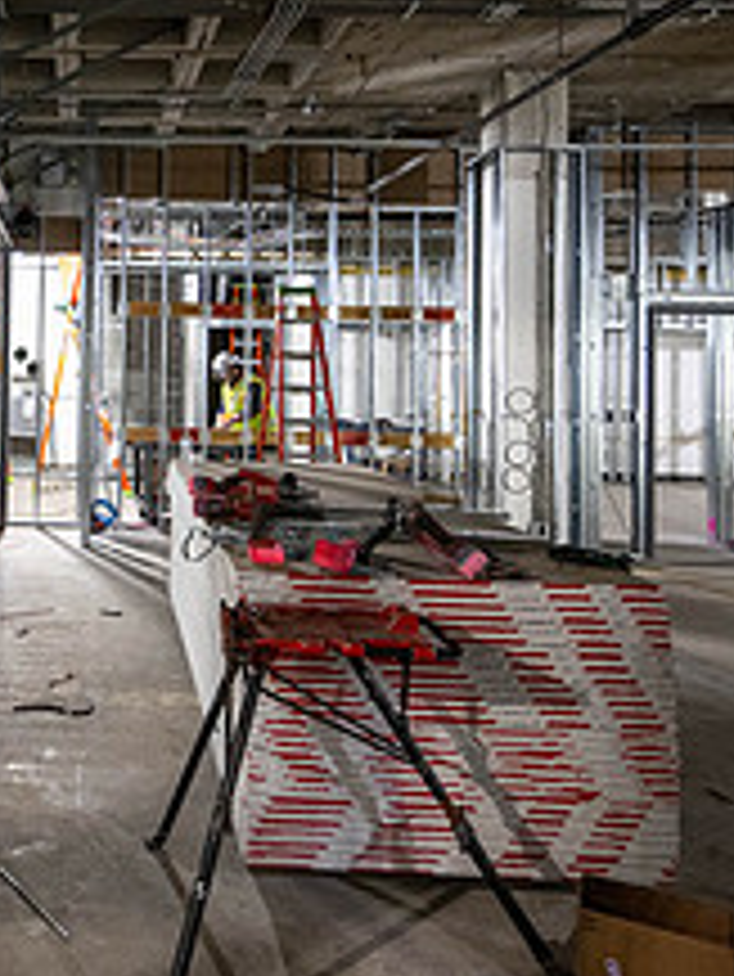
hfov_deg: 36.9
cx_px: 59
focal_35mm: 36
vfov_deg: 50.6
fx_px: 1017
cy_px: 344
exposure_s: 1/80
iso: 2000
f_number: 4
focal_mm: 14
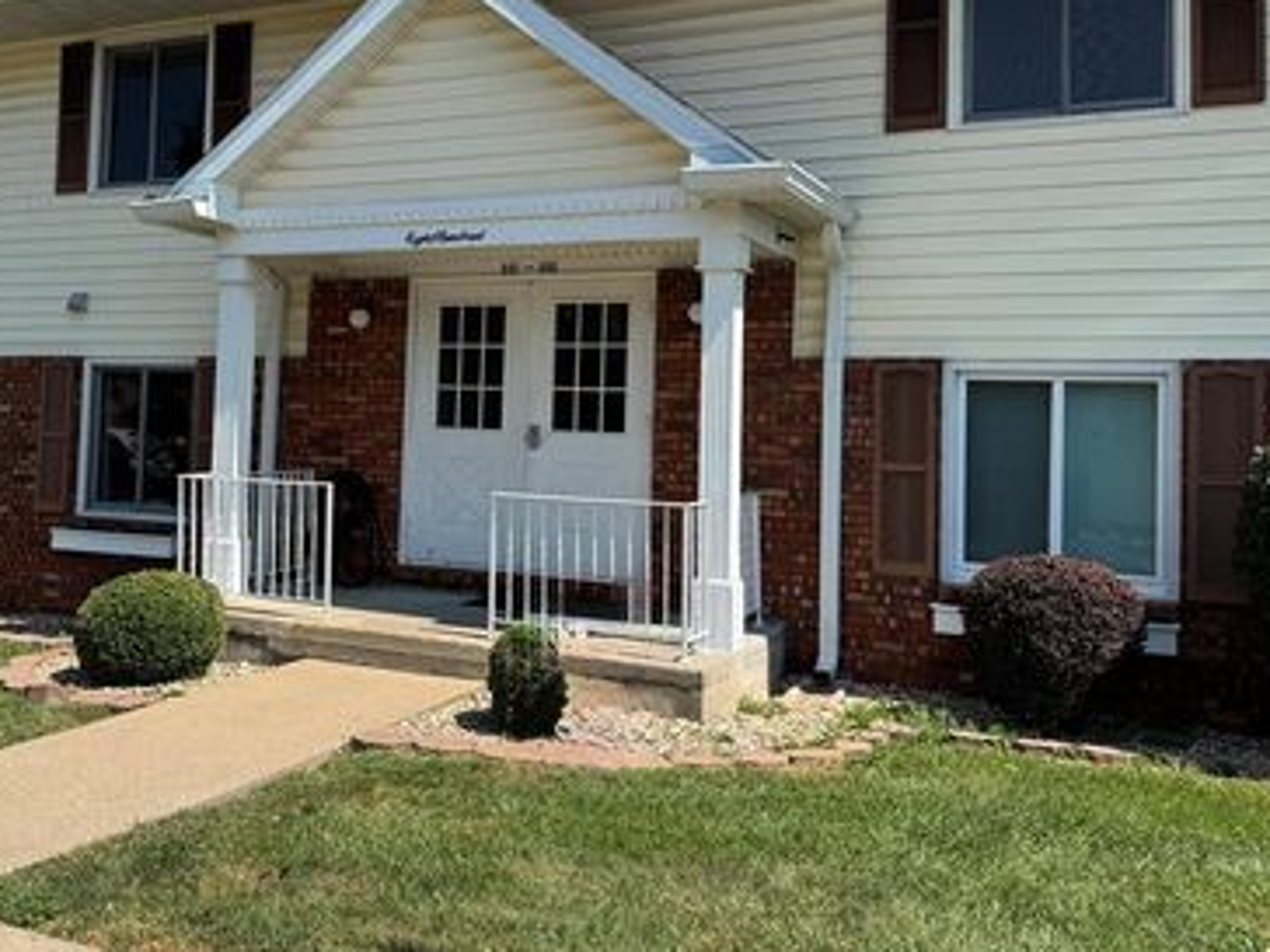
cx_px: 457
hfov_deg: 54.6
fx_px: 1211
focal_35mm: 33
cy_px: 361
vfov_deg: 42.6
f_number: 1.78
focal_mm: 6.76
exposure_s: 1/3597
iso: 80
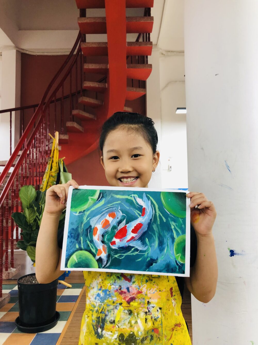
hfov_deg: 49.8
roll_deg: +1.3
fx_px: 278
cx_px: 129
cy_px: 172
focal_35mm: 28
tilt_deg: +7.7
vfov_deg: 63.4
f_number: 1.8
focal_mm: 4
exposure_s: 1/33
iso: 25
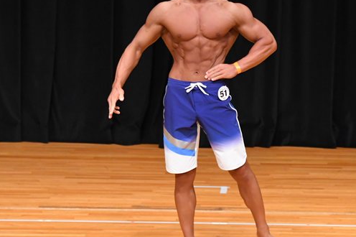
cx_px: 216
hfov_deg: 4.9
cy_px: 96
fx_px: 4170
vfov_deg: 3.3
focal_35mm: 422
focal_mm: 180
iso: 4000
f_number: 5.6
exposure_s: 1/400
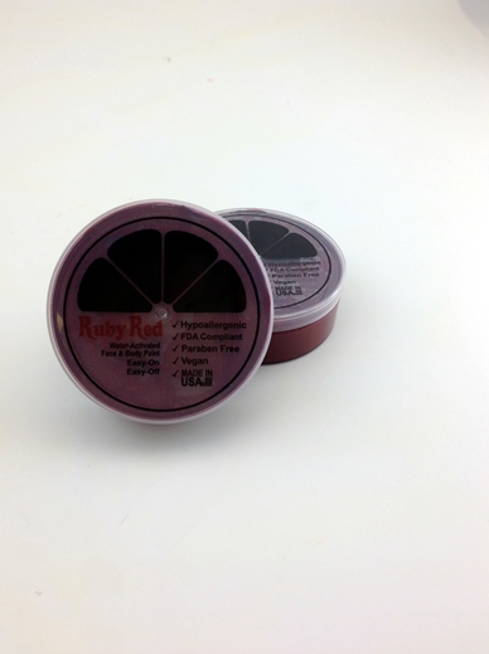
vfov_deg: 52.7
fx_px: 661
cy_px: 311
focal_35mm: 35
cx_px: 248
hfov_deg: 40.6
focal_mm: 4.12
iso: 50
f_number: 2.4
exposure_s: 1/120
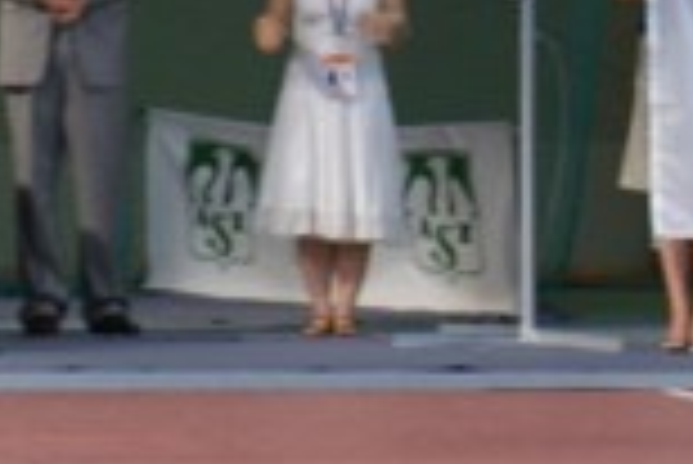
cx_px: -698
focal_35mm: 476
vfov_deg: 2.9
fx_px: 9171
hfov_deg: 4.3
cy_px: 387
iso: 400
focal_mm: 70
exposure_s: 1/50
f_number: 5.6
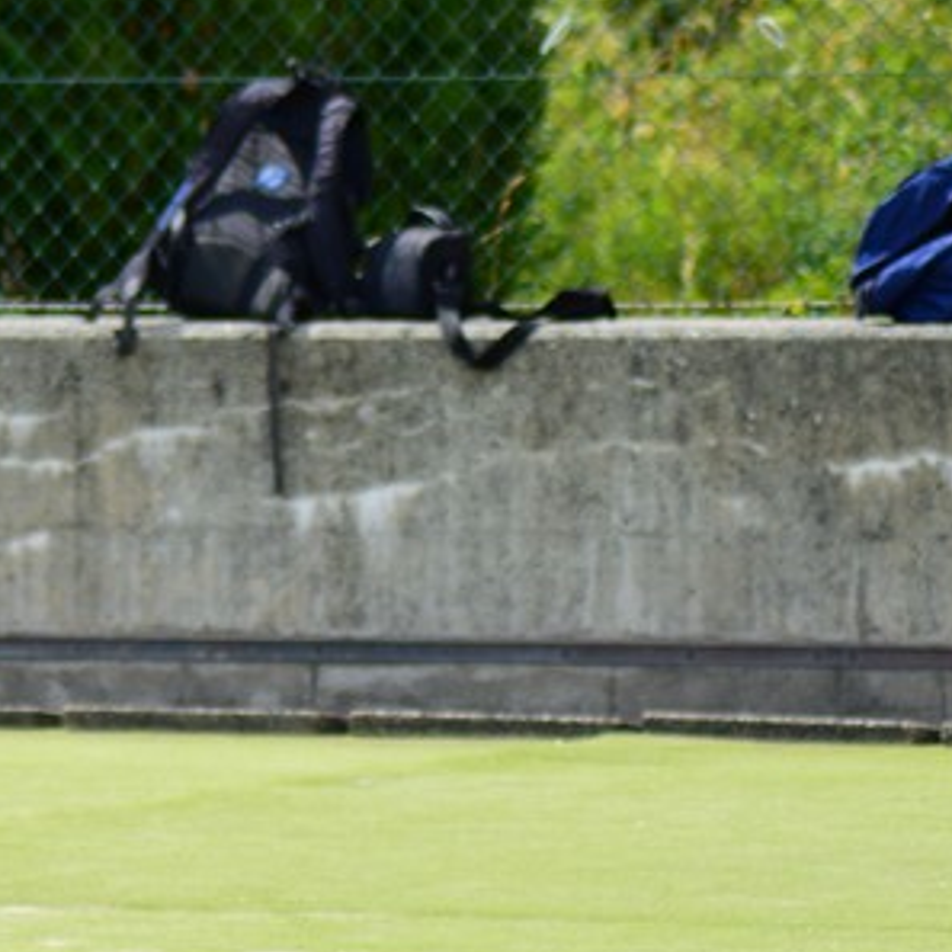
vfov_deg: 3.6
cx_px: -551
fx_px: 15028
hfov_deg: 3.6
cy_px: 146
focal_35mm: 483
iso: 220
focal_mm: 110
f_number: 4
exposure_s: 1/1250
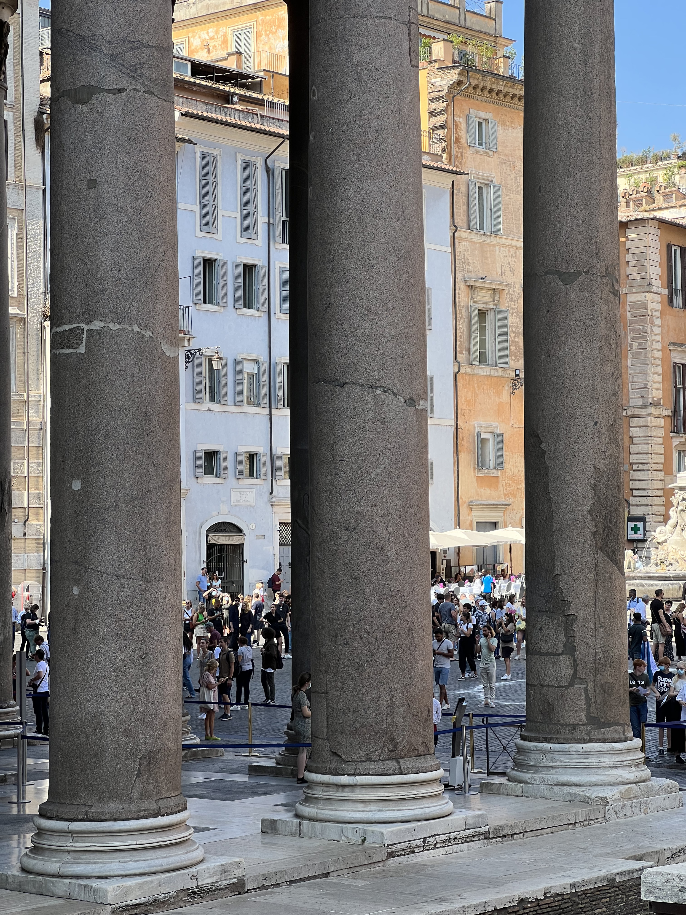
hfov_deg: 19.1
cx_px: 343
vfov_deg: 25.3
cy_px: 458
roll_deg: +0.2
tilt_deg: +3.8
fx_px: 2035
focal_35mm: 77
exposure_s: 1/294
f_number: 2.8
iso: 32
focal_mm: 9
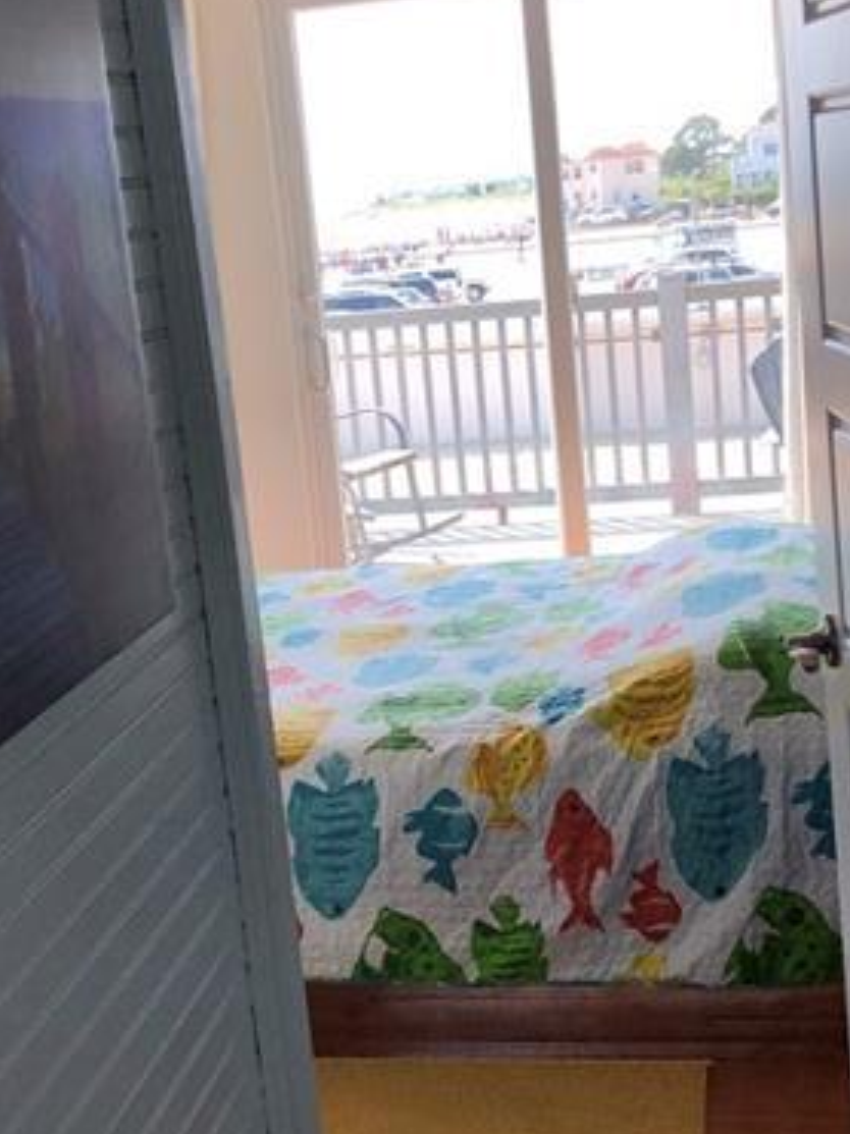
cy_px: 565
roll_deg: +4.5
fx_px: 1900
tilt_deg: -10.0
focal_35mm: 58
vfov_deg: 33.2
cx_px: 339
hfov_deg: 25.2
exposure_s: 1/500
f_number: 1.8
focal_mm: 4
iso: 40
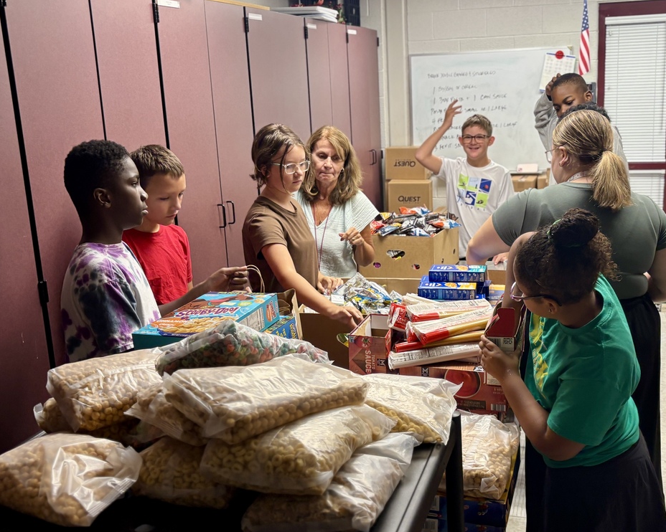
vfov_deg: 51.5
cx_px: 321
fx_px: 552
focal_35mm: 28
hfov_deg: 62.2
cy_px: 275
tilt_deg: -13.2
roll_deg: +1.9
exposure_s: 1/60
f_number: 1.6
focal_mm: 5.96
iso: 100
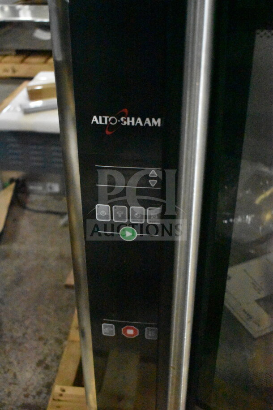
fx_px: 478
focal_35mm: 42
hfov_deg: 31.9
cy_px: 205
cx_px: 136
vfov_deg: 46.4
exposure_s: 1/3200
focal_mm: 28
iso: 25600
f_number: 4.2
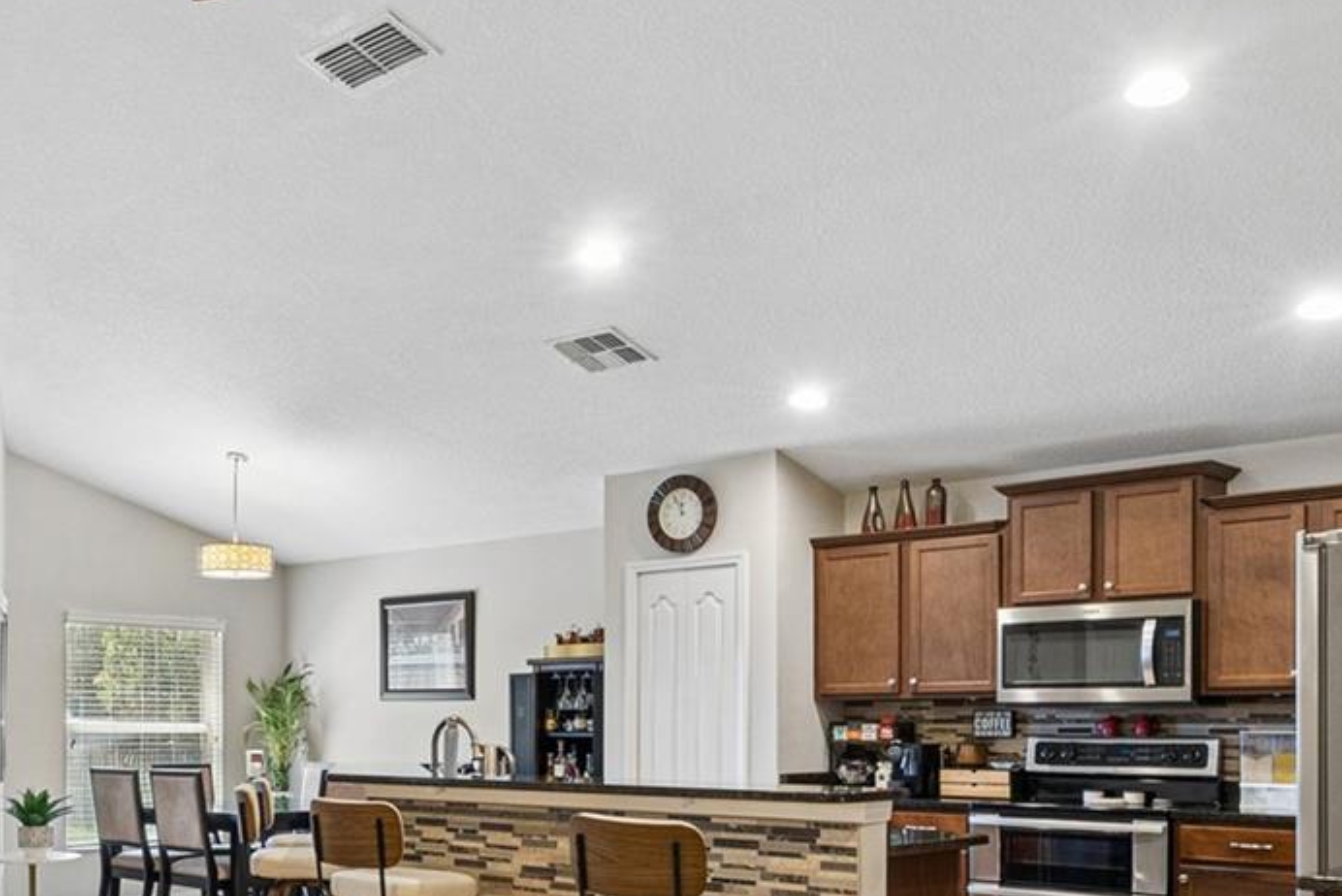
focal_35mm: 37
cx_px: 215
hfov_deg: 48.1
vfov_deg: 34.7
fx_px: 1380
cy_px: 735
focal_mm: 16
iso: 1600
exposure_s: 1/50
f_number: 10
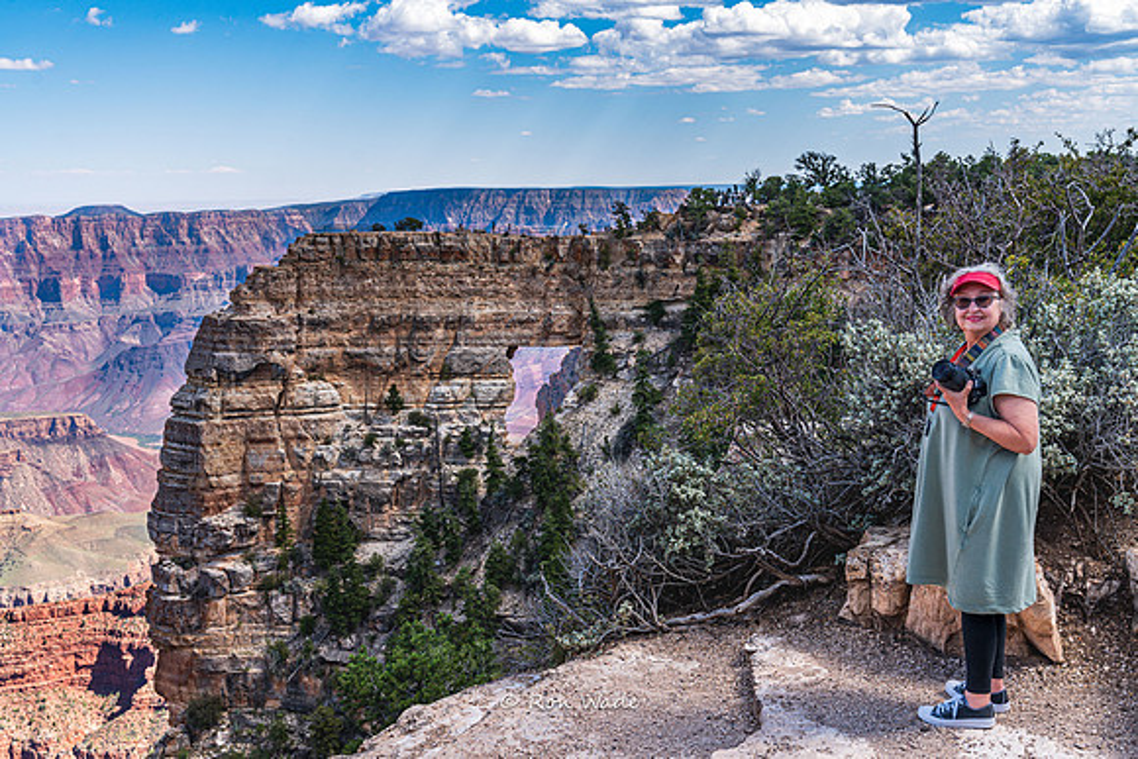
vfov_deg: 32.6
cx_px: 569
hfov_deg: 47.4
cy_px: 380
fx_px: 1296
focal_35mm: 41
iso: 100
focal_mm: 41
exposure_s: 1/125
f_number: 7.1
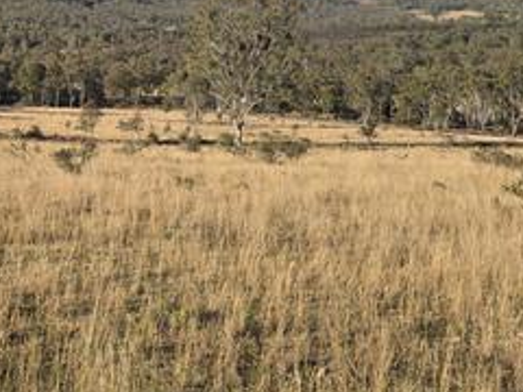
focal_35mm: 49
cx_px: 81
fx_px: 740
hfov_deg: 37.1
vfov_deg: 28.7
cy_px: 52
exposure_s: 1/619
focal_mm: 6.3
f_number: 1.7
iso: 12
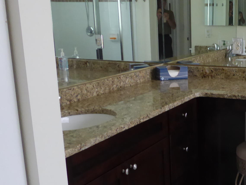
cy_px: 104
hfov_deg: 33.1
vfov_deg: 27.0
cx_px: 235
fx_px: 384
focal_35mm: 54
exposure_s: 1/60
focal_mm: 4.3
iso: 320
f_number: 3.3
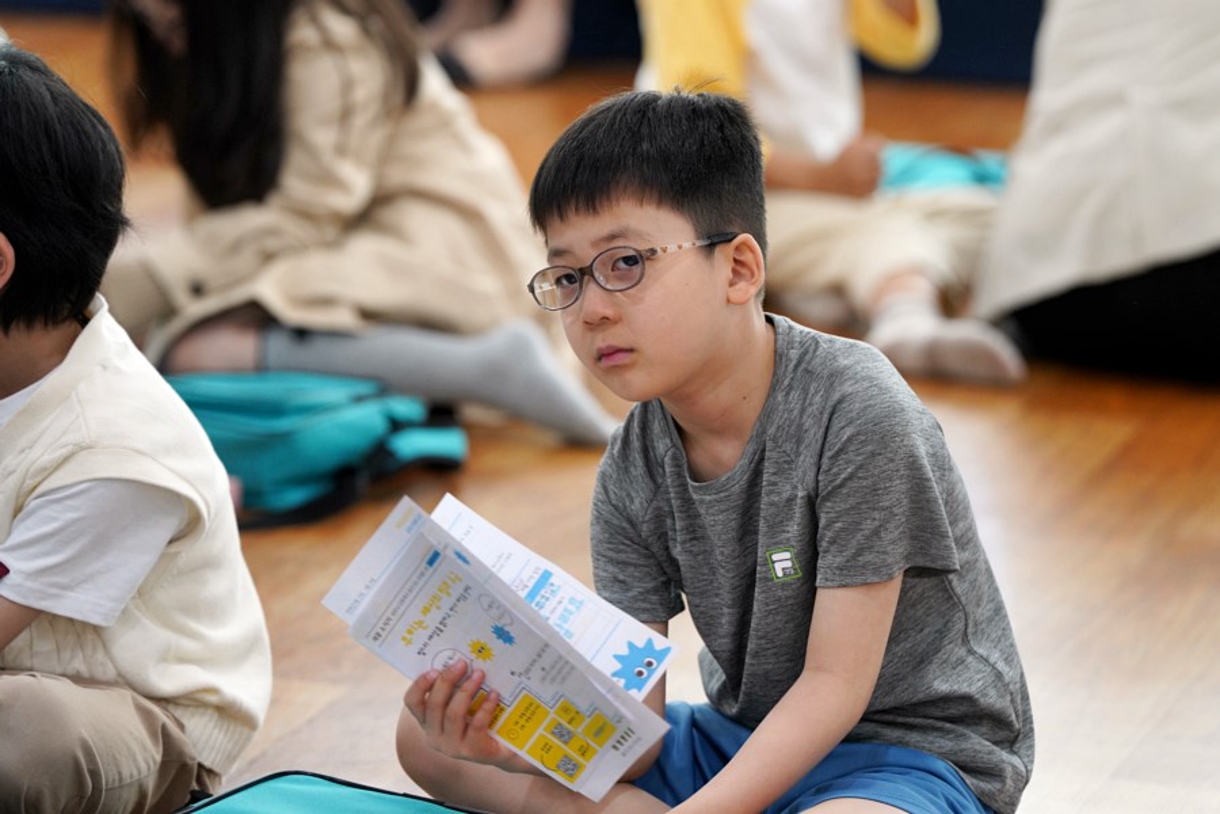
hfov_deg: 10.4
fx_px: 6676
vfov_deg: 7.0
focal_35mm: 197
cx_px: 610
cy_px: 407
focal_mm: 197
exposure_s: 1/200
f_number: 4
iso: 1600
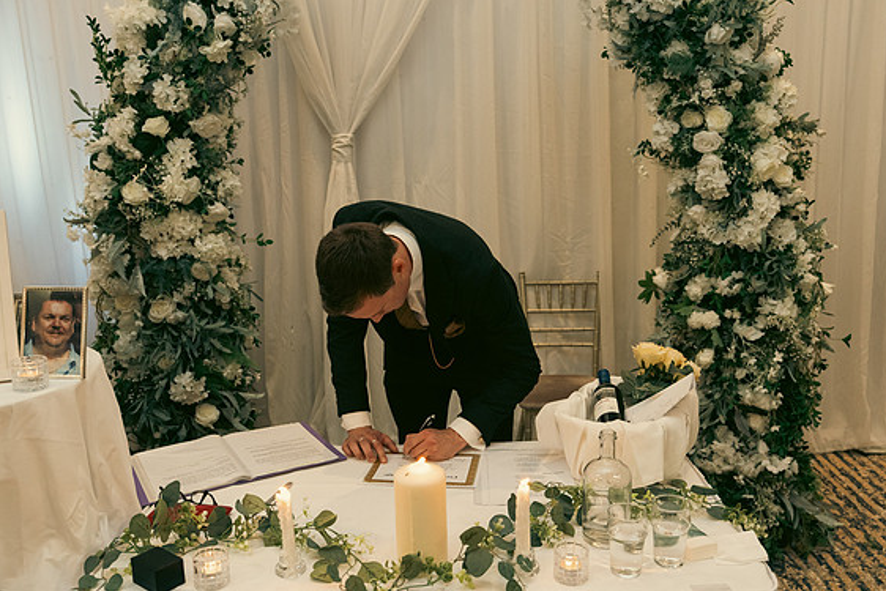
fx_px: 788
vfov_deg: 41.1
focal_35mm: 32
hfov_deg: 58.7
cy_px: 303
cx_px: 443
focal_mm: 31
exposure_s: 1/160
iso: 2500
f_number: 3.5
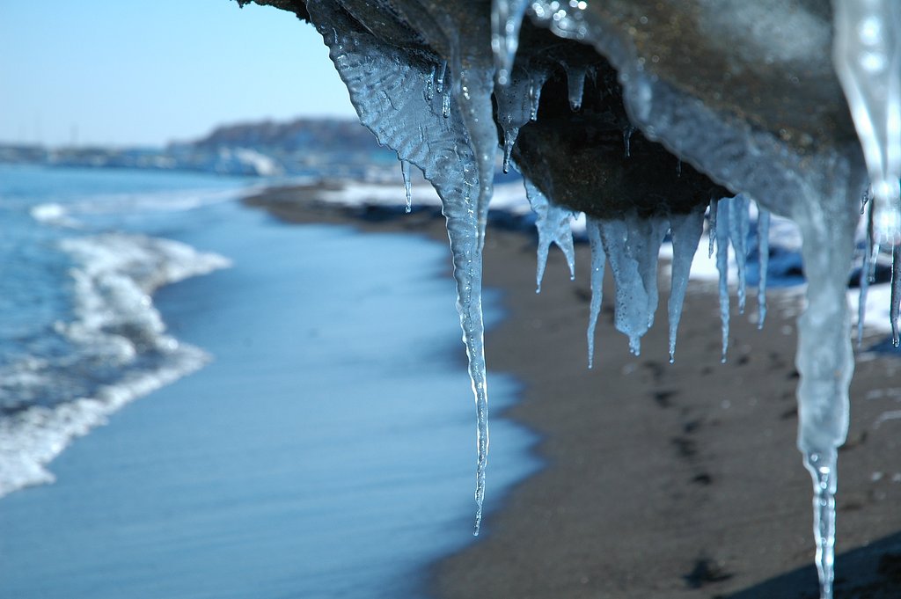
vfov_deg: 14.7
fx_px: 2326
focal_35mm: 93
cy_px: 300
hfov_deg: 21.9
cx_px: 450
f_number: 7.1
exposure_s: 1/500
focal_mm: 62
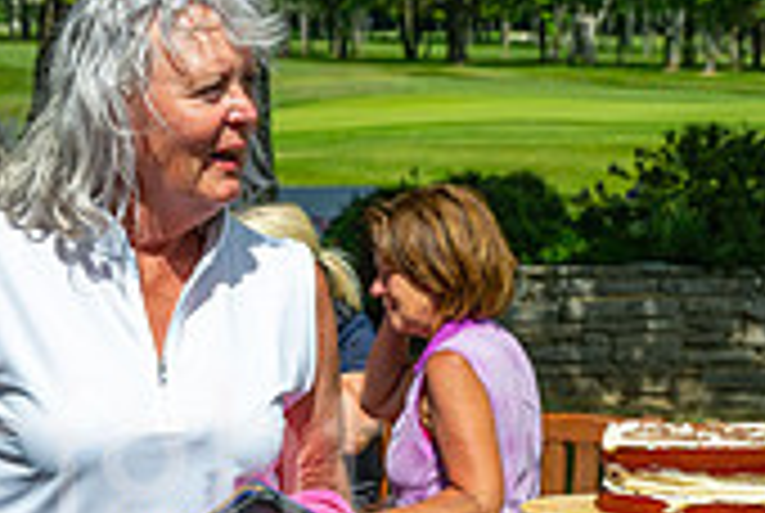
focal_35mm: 143
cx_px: 112
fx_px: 3044
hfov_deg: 14.2
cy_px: 749
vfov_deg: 9.4
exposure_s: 1/1250
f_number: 5.6
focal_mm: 42
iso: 200
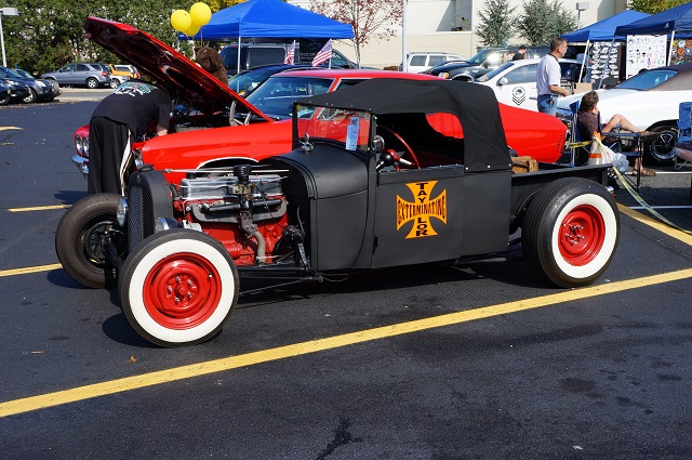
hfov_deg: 42.4
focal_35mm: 46
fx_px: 893
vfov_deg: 28.9
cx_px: 346
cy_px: 230
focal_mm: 31
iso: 100
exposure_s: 1/100
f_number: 13
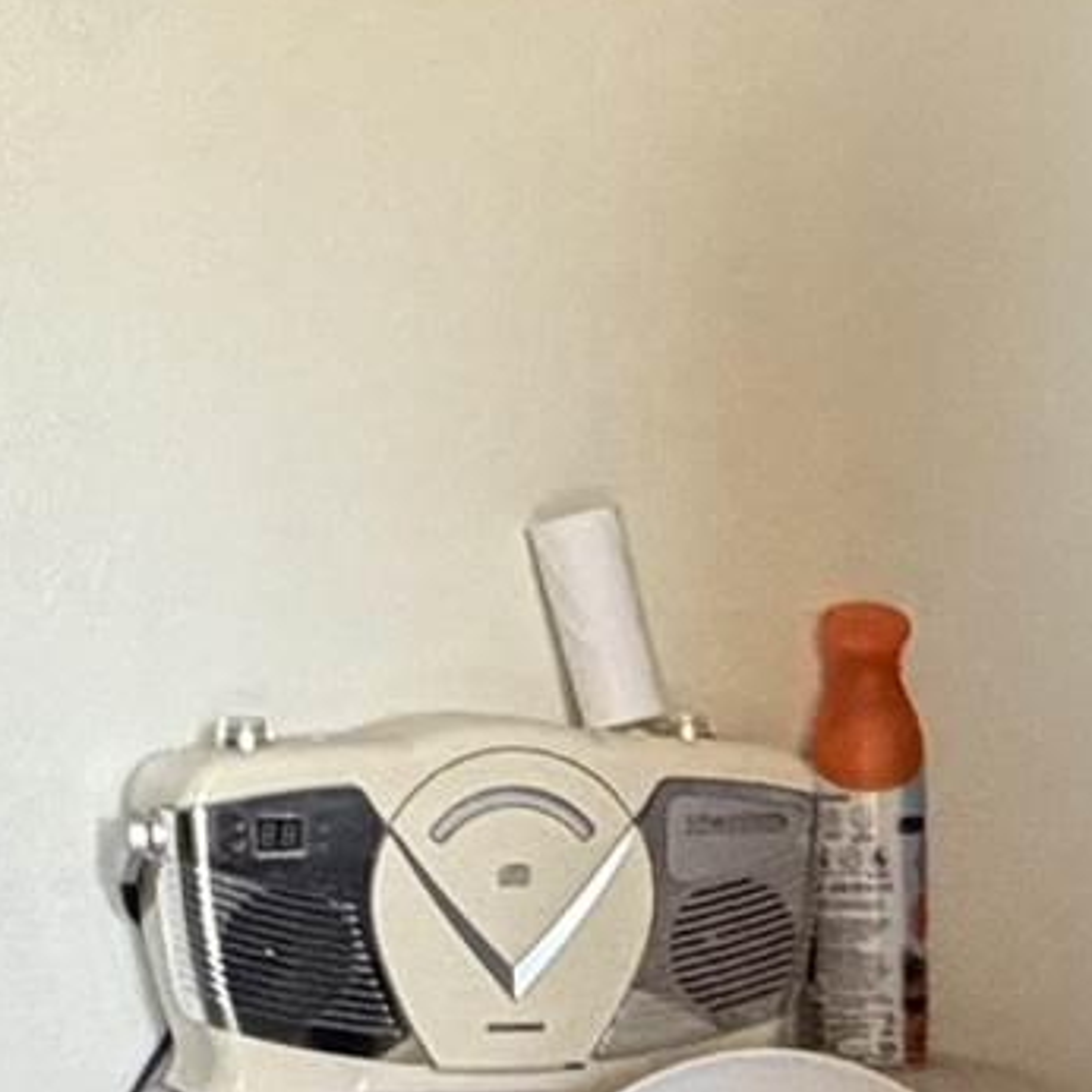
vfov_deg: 15.8
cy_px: 716
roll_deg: -0.8
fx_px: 3926
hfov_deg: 15.0
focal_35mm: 110
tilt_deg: -5.3
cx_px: -395
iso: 400
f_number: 2.2
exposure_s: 1/60
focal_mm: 2.22
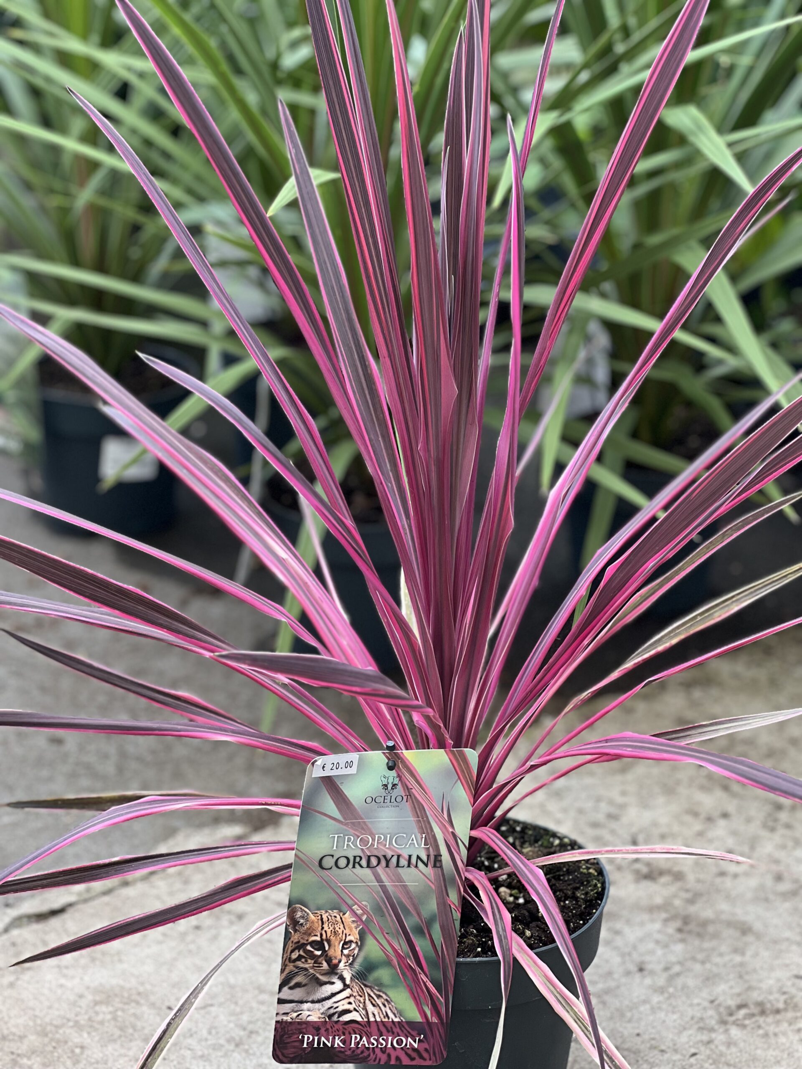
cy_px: 534
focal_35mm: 77
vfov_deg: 25.3
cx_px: 401
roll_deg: -1.2
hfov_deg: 19.1
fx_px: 2379
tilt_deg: -21.0
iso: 80
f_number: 2.8
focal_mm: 9
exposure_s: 1/121
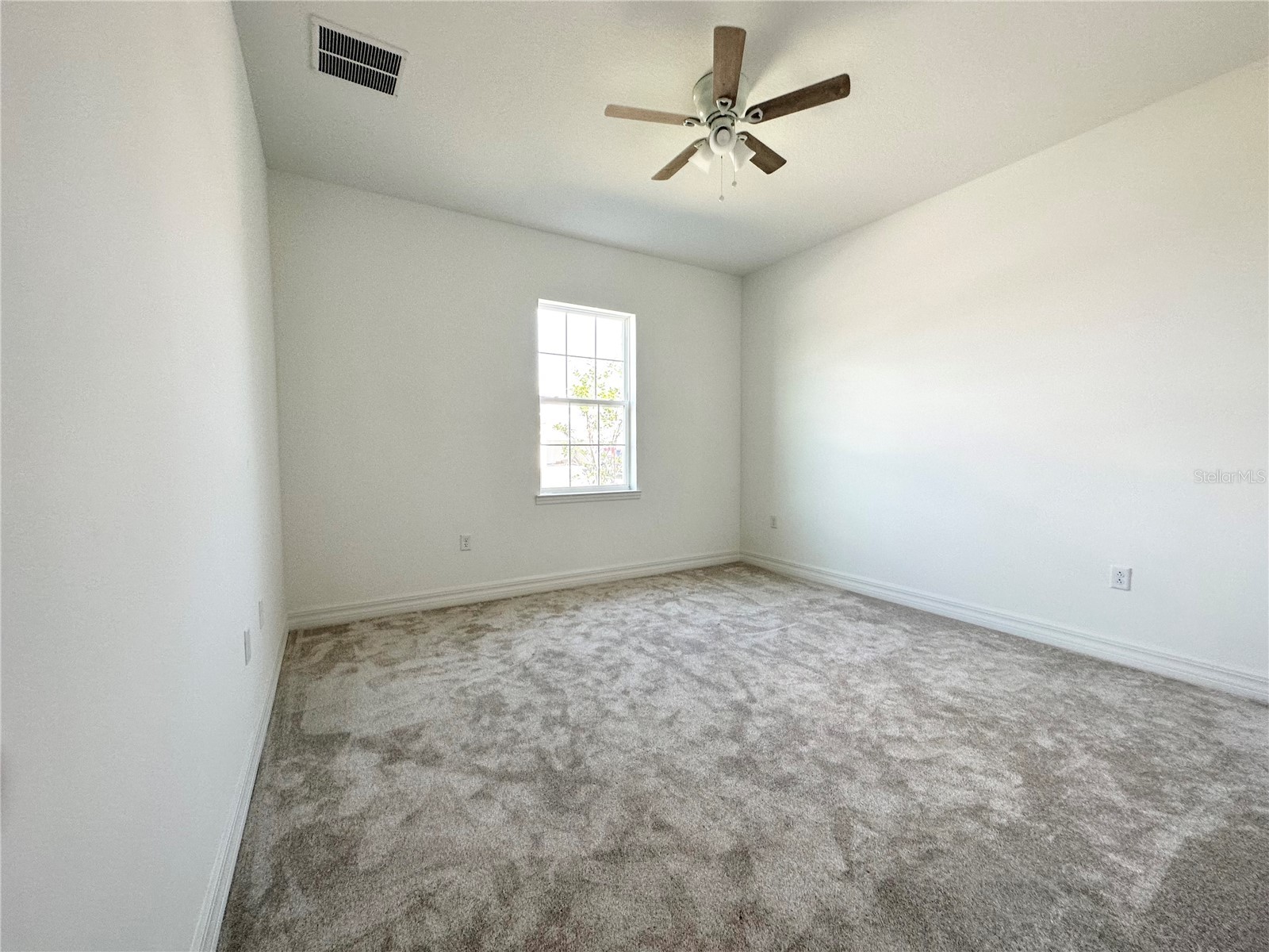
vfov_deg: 85.7
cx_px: 634
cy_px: 476
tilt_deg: -4.4
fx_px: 513
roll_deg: -0.9
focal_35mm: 14
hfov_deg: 102.1
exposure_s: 1/120
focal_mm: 2.22
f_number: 2.2
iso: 125
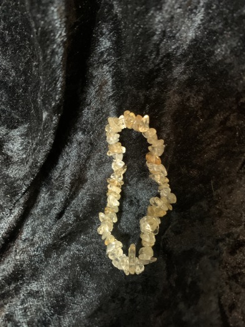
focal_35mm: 26
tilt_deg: -41.9
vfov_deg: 67.3
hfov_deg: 53.1
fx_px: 245
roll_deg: +3.8
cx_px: 122
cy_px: 164
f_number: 1.8
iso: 800
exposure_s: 1/25
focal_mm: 4.25
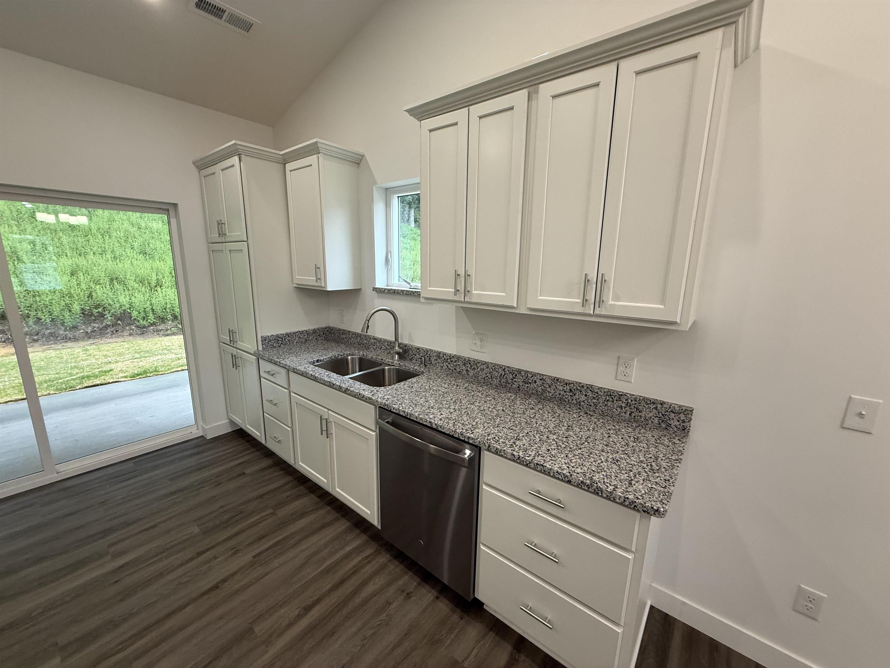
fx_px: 360
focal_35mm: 14
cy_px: 334
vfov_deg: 85.7
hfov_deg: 102.1
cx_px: 445
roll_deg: -1.1
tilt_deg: -12.4
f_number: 2.2
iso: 250
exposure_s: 1/120
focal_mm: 2.22
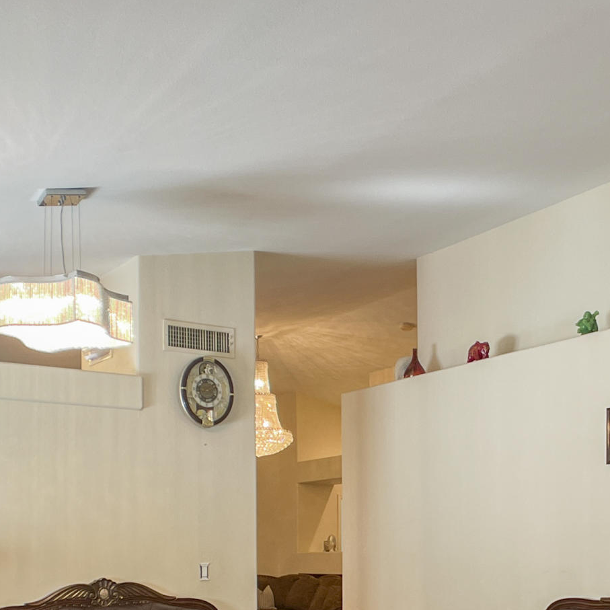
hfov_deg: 22.7
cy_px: 529
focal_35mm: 76
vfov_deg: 22.3
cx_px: 375
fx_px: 1515
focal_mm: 5.1
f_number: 1.6
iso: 64
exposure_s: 1/60
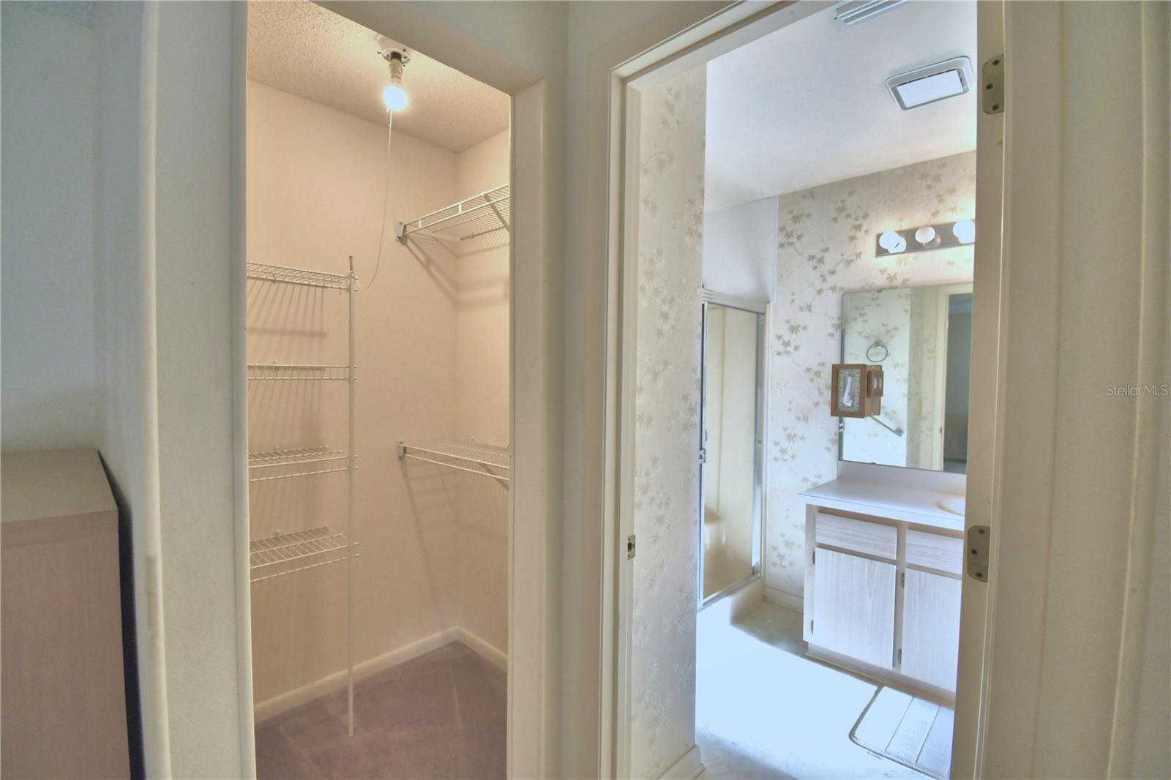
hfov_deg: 100.4
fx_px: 488
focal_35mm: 15
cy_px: 390
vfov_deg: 77.3
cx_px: 586
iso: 200
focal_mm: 10
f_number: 4.5
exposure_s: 1/160
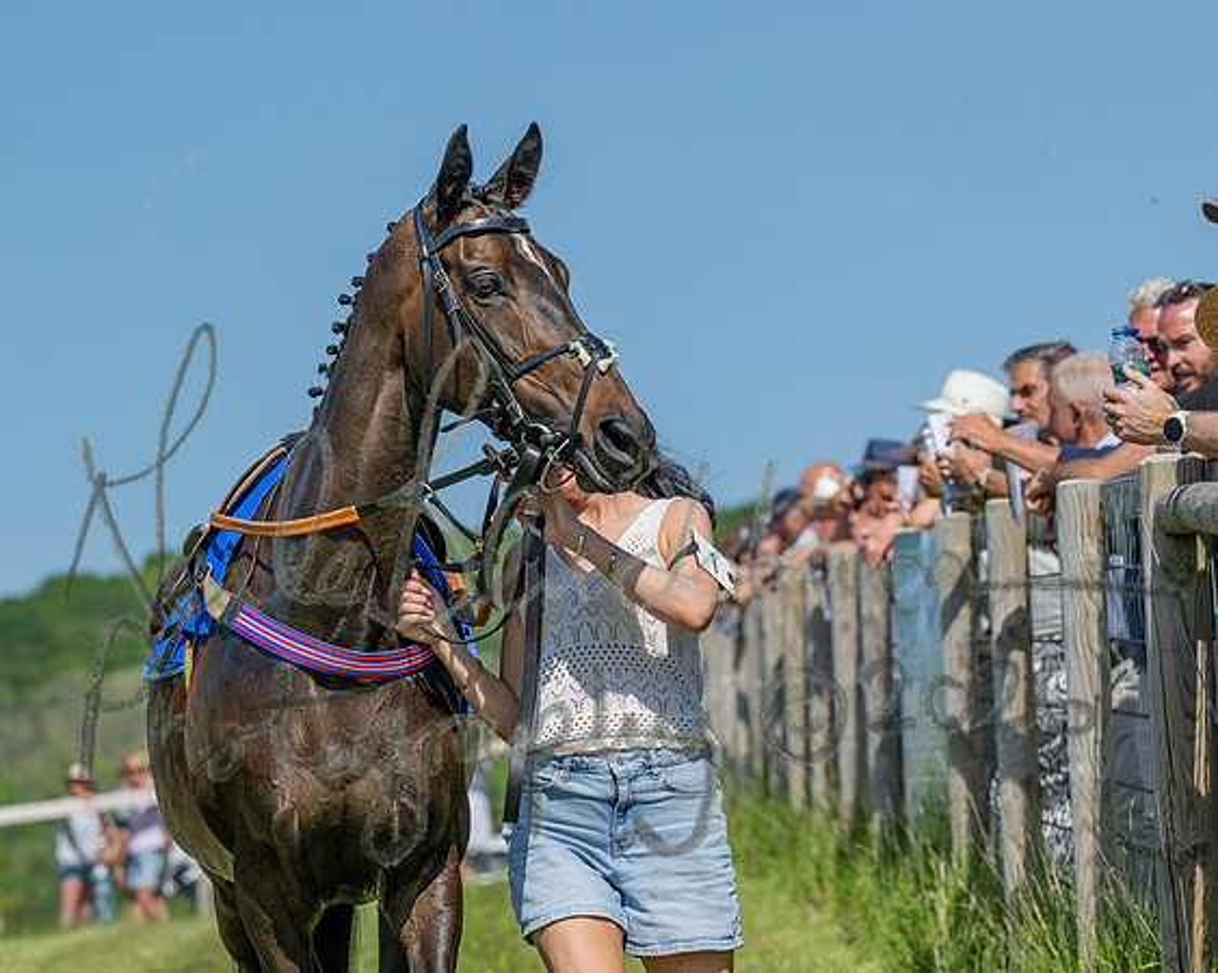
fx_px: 6699
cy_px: 486
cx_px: 609
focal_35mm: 186
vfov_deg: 8.3
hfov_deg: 10.4
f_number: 4.5
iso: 200
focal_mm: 110
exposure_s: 1/2500
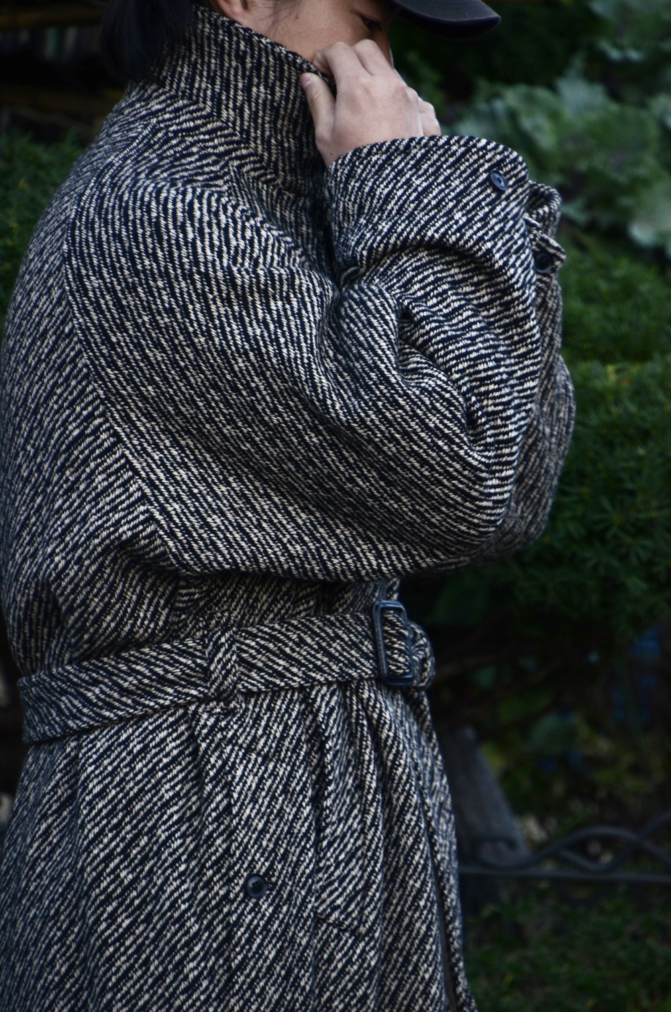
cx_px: 336
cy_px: 506
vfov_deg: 5.1
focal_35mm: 405
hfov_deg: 3.4
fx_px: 11369
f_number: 6.3
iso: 800
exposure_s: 1/100
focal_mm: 270
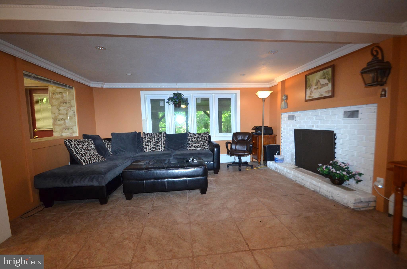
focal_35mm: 15
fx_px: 169
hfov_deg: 100.5
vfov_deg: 77.1
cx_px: 204
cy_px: 134
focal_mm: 10
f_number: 6.3
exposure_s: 1/50
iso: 1600
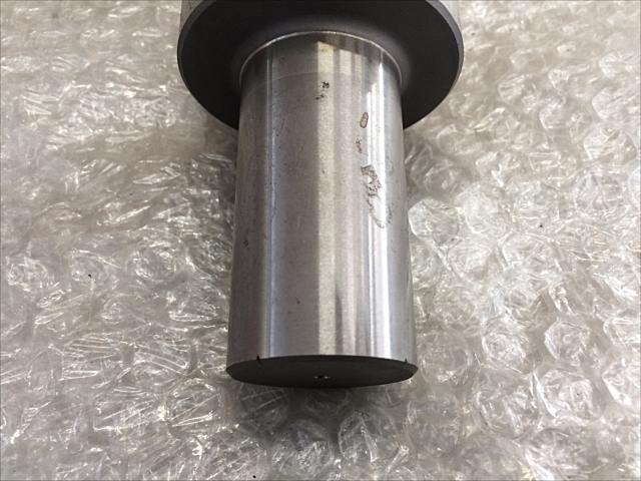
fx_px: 537
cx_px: 320
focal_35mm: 29
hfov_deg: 61.7
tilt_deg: -62.2
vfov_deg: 48.2
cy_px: 240
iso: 64
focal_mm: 4.15
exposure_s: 1/30
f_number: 2.2
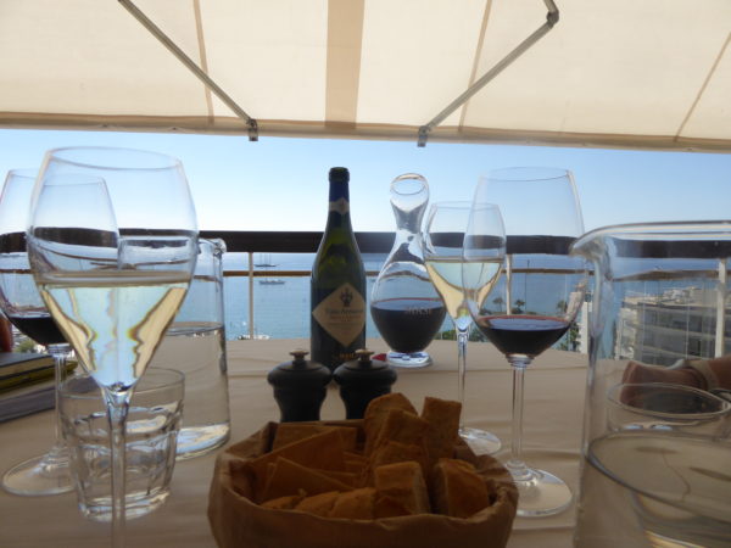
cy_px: 274
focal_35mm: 24
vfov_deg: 56.8
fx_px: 507
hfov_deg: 71.6
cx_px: 366
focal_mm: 4.3
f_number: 3.3
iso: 100
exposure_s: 1/1600
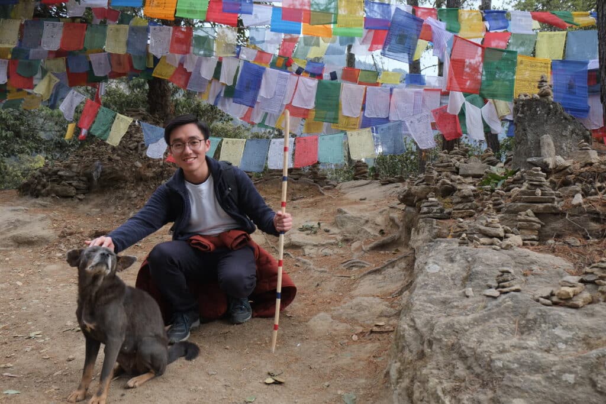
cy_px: 202
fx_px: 455
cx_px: 303
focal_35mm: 27
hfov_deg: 67.4
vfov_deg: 47.9
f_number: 4
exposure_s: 1/550
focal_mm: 18
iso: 640
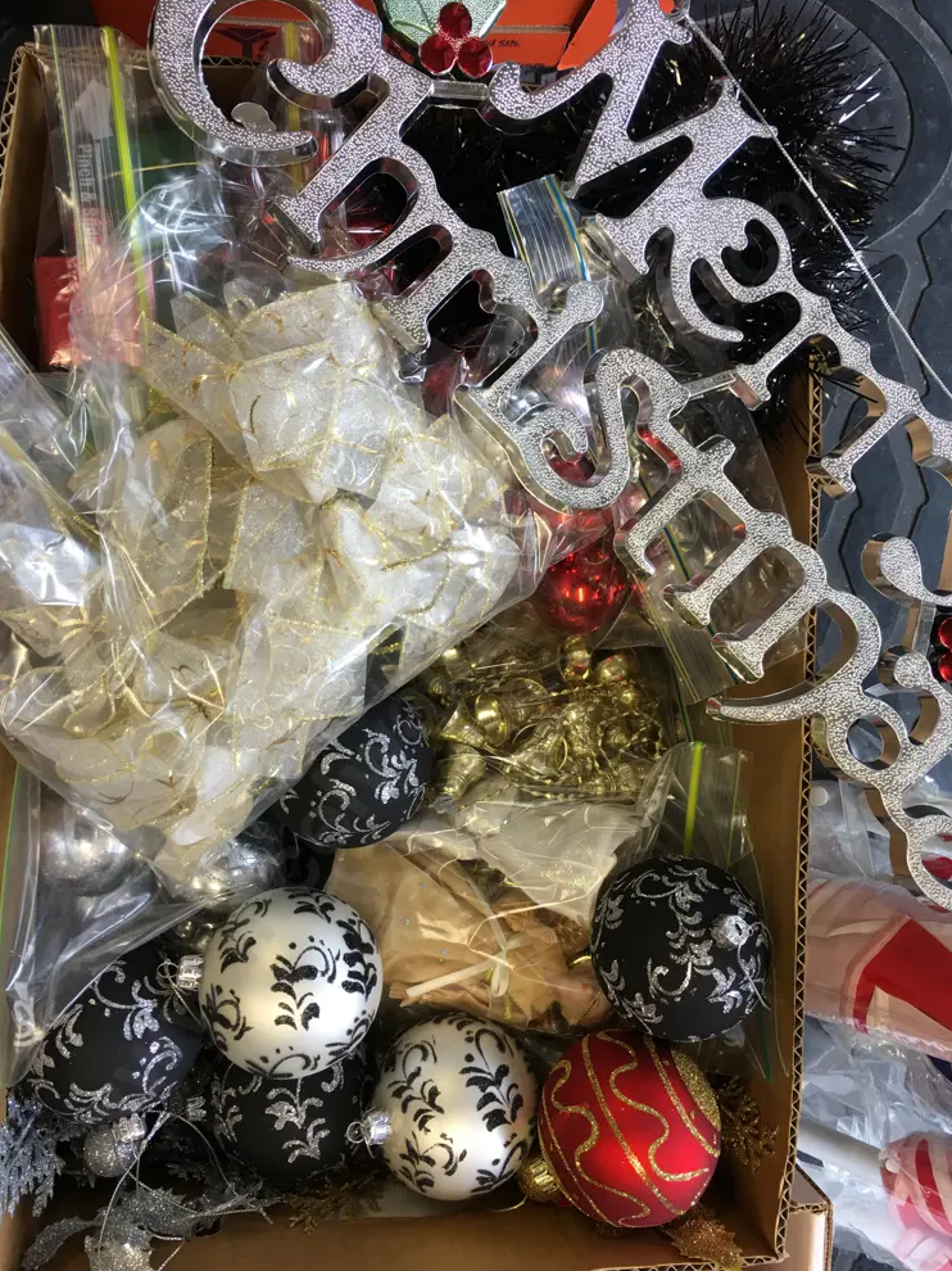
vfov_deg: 60.0
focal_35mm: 30
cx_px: 479
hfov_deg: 46.8
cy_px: 624
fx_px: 1101
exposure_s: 1/33
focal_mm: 4.15
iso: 32
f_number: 2.2
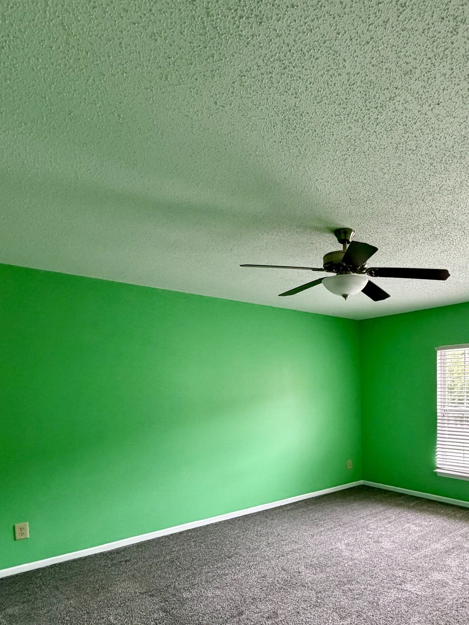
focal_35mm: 23
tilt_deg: -4.2
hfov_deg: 55.2
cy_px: 421
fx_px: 415
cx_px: 368
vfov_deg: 71.5
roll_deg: -0.1
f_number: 2.2
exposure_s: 1/60
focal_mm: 2.22
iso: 320
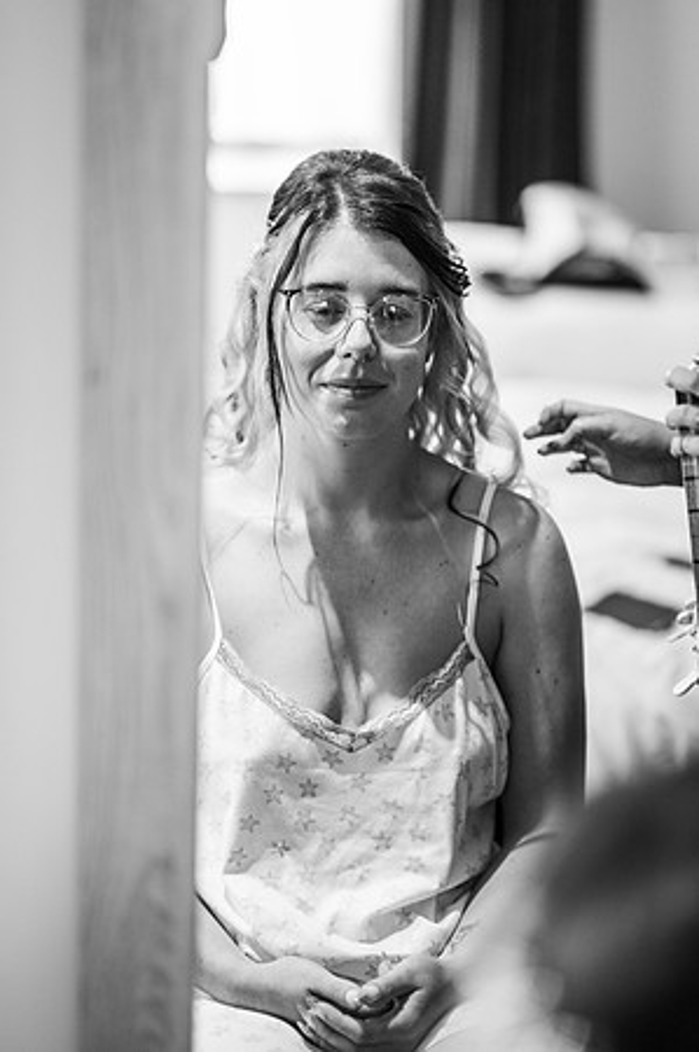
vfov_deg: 23.9
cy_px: 526
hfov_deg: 16.0
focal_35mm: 85
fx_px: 2481
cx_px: 350
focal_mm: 85
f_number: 1.8
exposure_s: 1/200
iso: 220
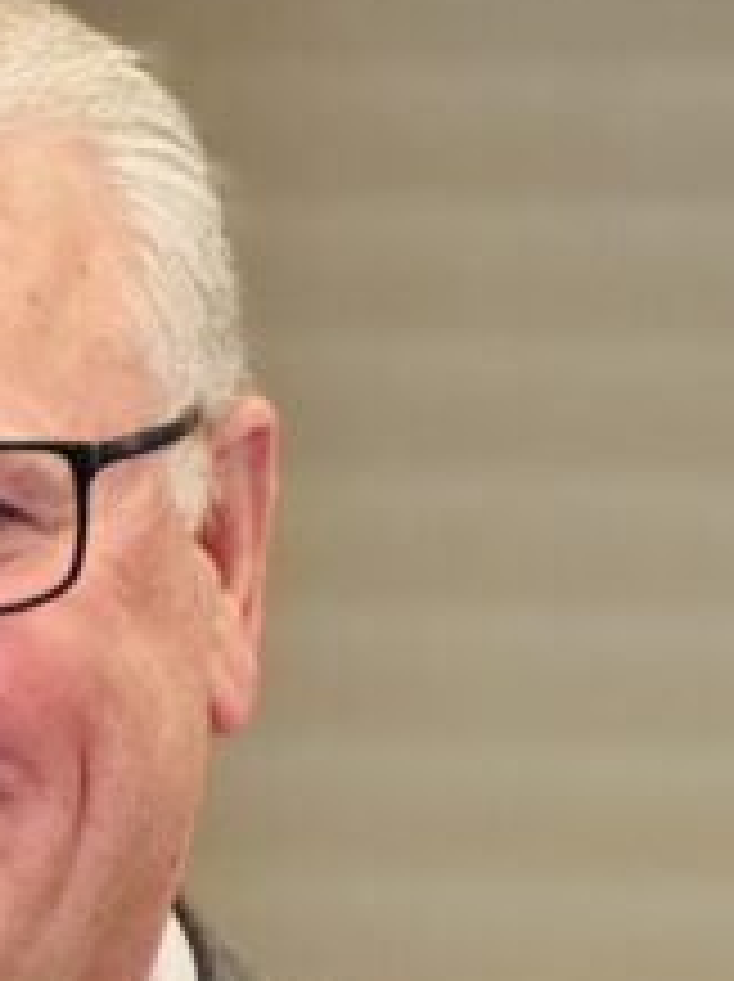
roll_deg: -0.1
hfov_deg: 4.1
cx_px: -671
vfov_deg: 5.3
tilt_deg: -10.4
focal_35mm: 362
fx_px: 10255
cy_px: 2128
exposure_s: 1/60
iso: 200
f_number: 2.8
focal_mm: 9
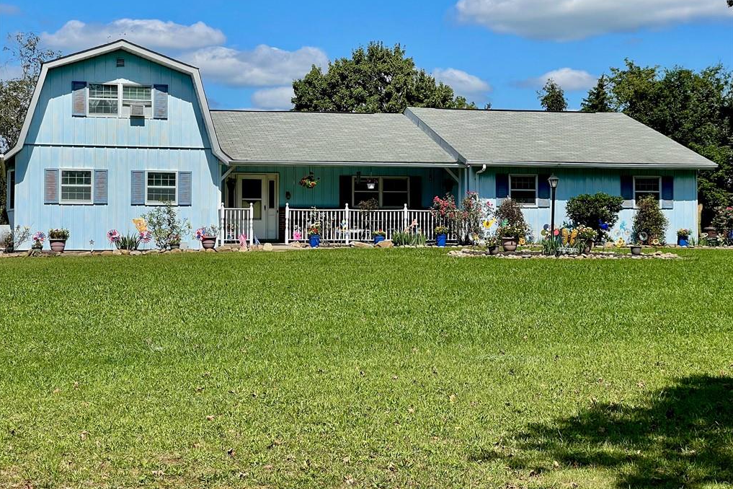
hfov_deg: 30.1
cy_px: 217
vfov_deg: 20.3
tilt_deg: +0.6
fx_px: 1364
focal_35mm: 67
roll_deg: +0.0
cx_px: 366
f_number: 2.2
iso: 20
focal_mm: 7.5
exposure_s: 1/1672
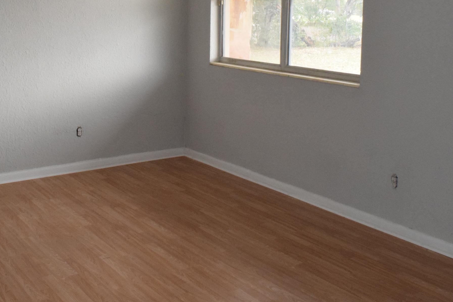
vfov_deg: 29.3
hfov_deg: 43.6
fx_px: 566
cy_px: 68
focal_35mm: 45
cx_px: 229
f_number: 22
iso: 3200
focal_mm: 18
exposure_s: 1/30
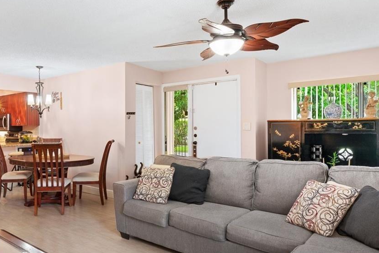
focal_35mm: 27
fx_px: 284
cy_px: 136
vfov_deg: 47.9
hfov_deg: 65.7
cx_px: 128
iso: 200
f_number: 8
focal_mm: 14
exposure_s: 1.6
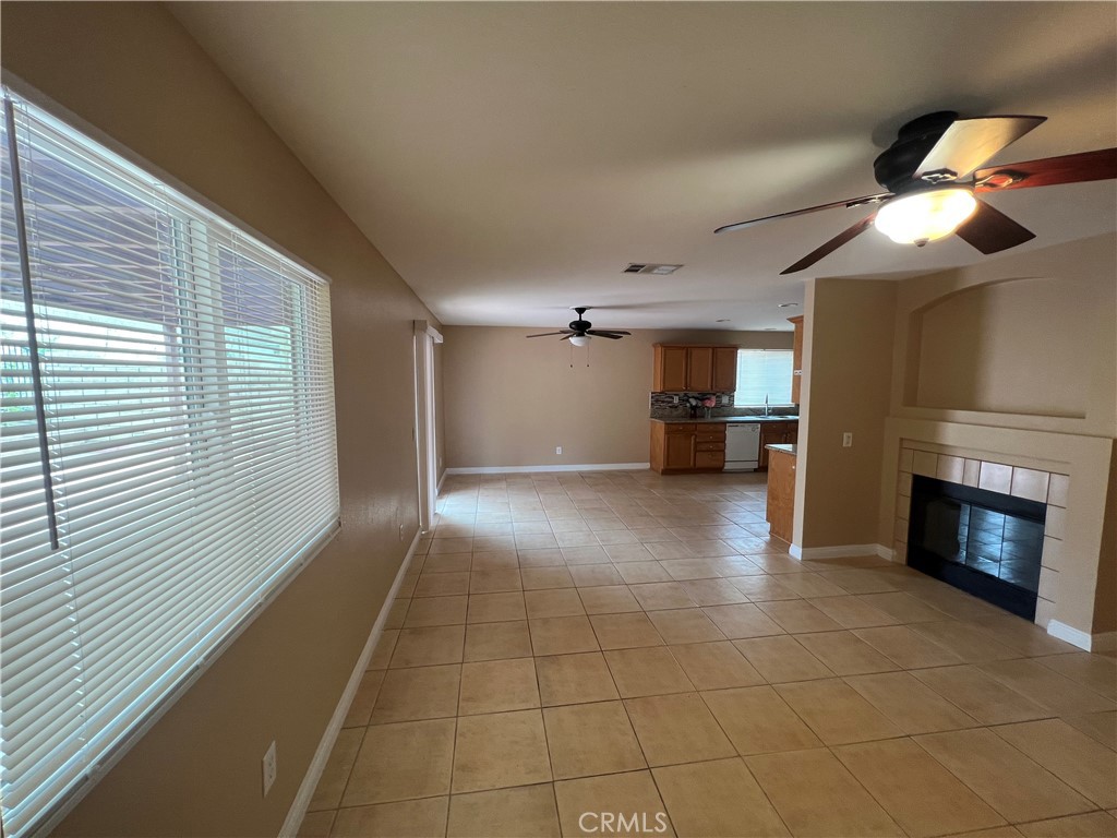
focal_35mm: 13
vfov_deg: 89.9
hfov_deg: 106.2
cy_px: 419
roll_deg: +0.4
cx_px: 558
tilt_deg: -5.9
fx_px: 419
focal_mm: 1.57
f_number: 1.8
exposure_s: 1/60
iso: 125
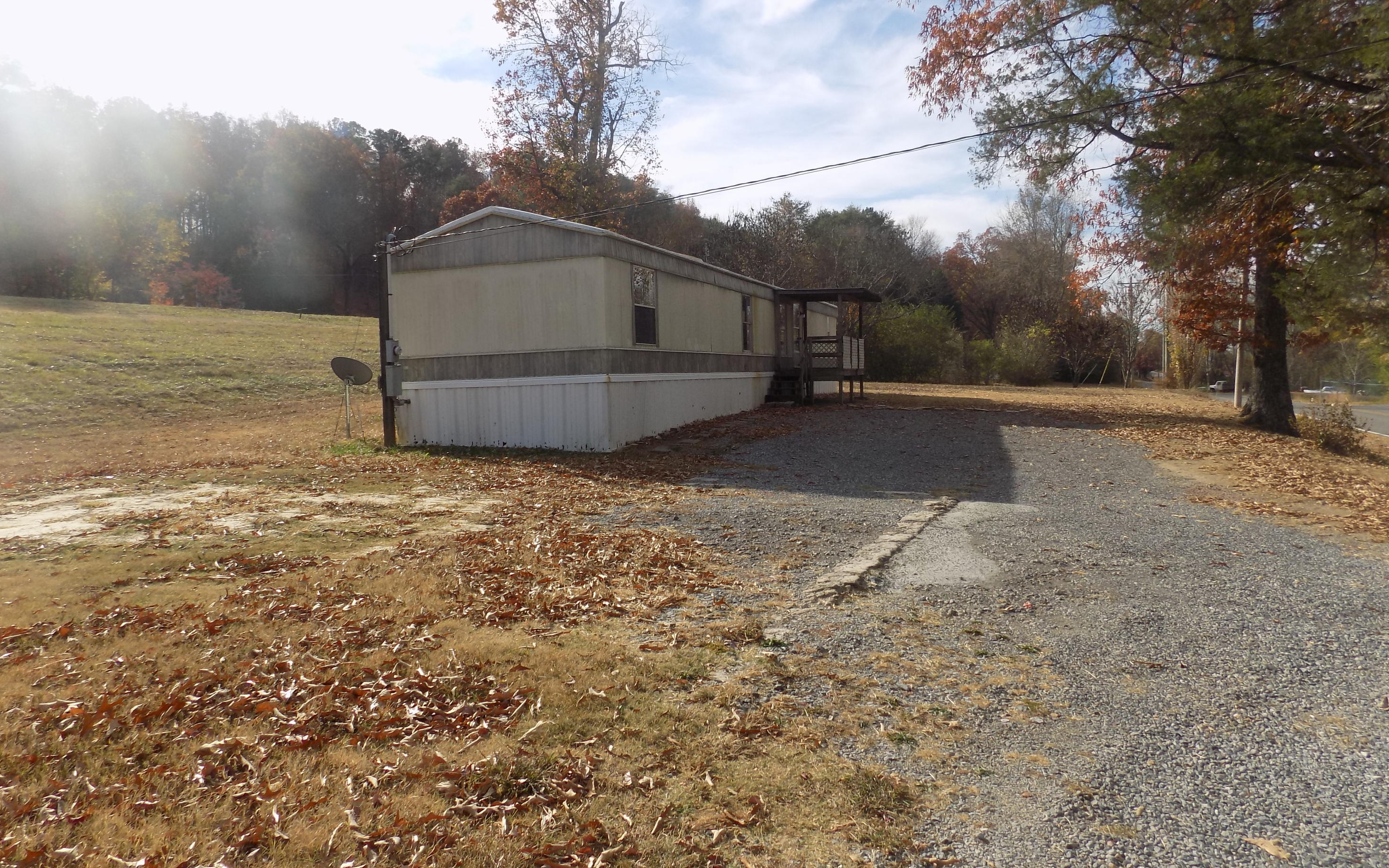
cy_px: 407
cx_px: 692
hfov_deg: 72.6
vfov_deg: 49.2
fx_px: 946
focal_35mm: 25
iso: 80
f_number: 3.1
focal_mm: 4
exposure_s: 1/800
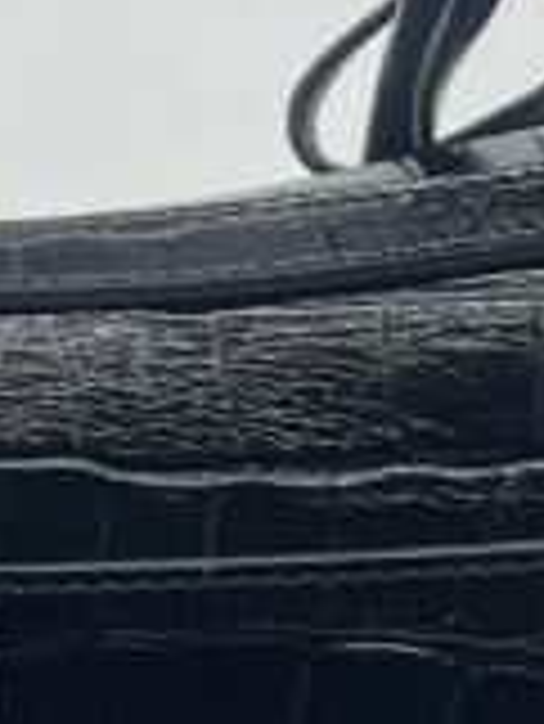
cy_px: 594
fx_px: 3453
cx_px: -13
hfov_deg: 8.9
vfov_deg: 11.9
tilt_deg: -9.5
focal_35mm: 165
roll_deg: +1.1
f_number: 1.5
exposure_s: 1/109
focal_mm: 5.7
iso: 32
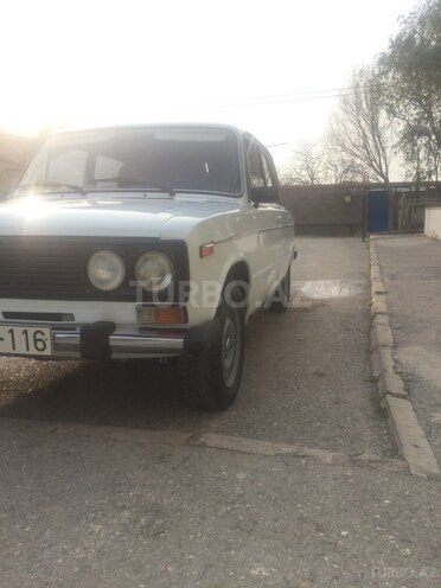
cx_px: 220
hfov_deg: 48.2
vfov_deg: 61.7
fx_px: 493
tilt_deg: -11.7
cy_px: 294
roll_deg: +2.9
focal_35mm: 29
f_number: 2.2
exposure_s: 1/977
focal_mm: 4.15
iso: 32
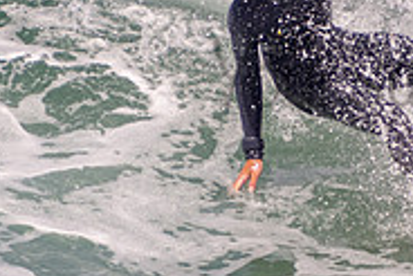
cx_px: 444
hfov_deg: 1.1
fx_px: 20631
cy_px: 55
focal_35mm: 1797
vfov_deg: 0.8
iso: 180
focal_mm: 380
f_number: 5.6
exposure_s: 1/1250
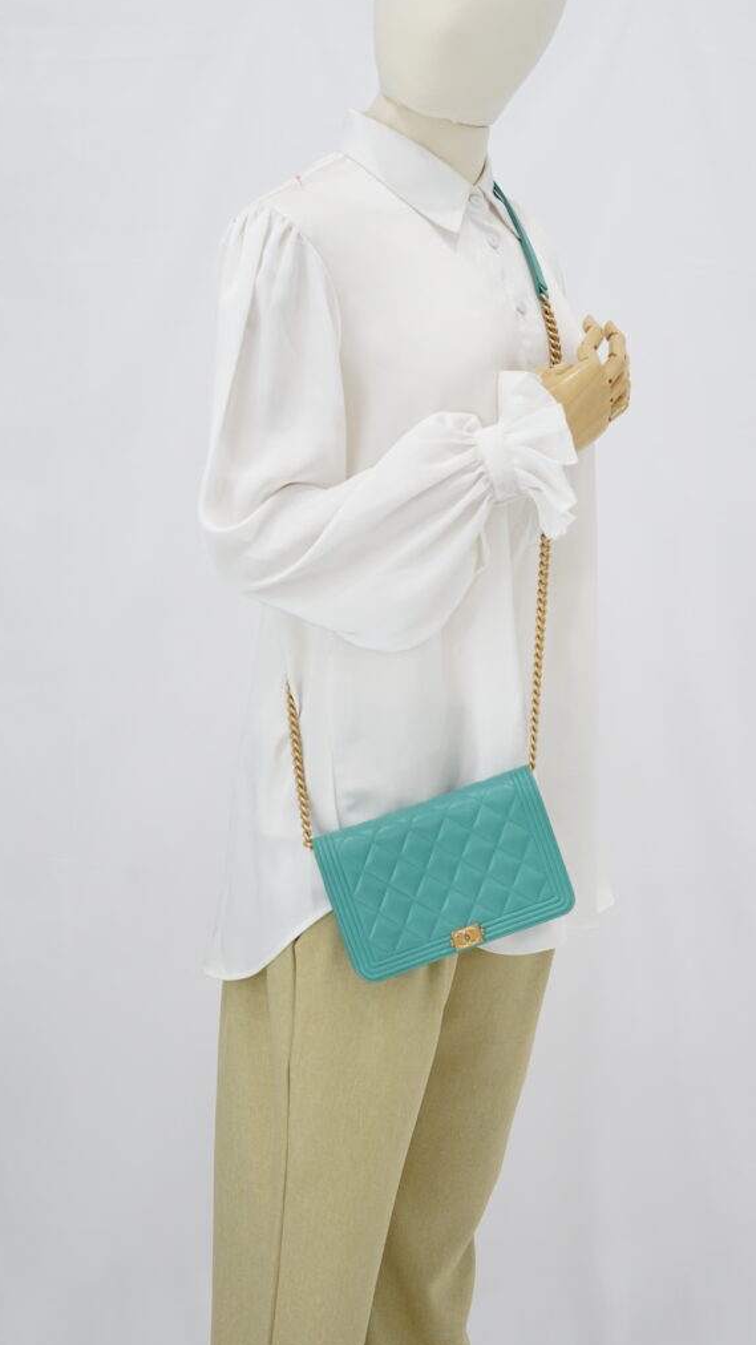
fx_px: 1889
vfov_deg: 39.2
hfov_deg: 22.6
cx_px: 415
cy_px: 671
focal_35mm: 53
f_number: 6.3
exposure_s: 1/10
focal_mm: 50
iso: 640
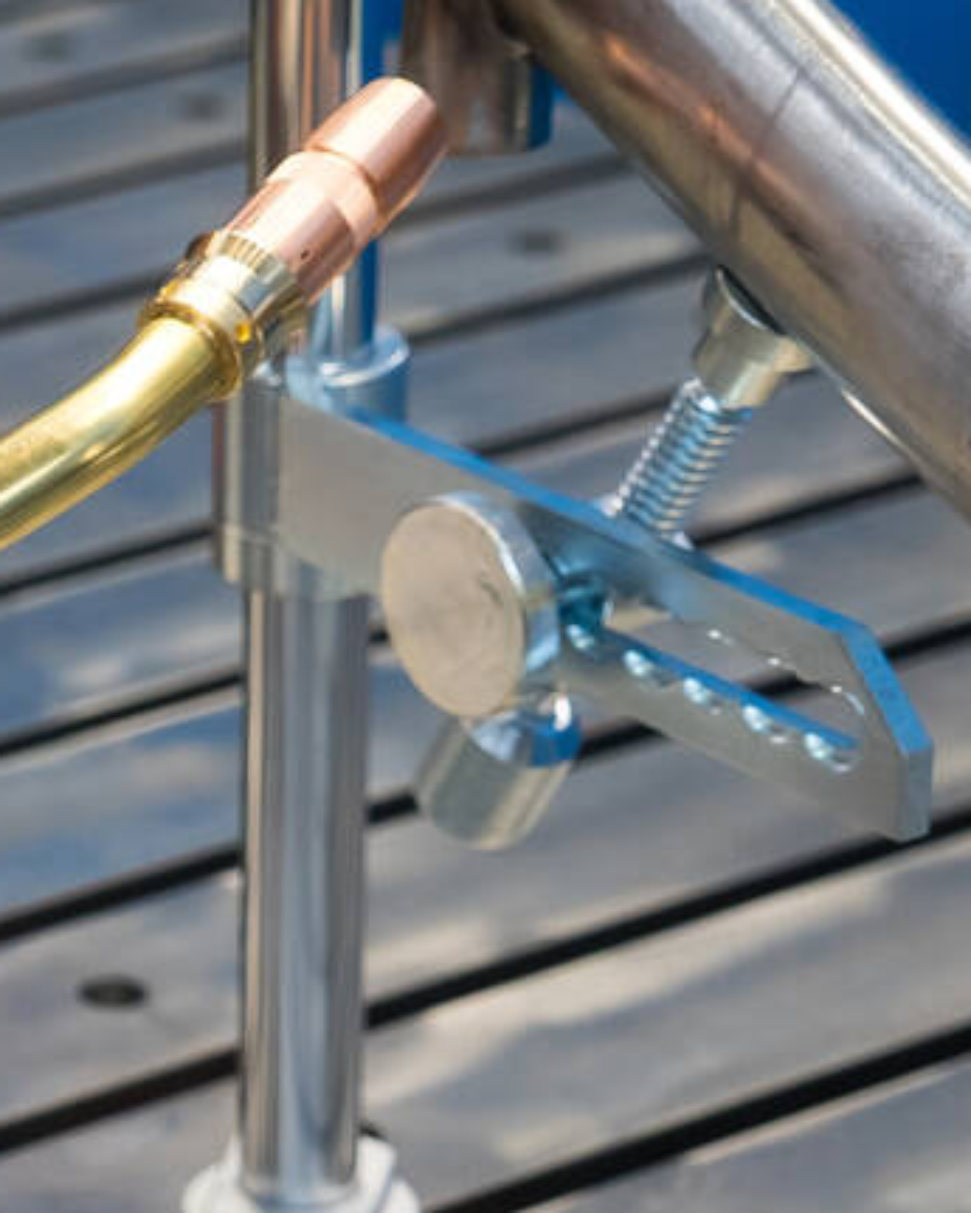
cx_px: -440
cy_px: 681
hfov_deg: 8.9
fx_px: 6069
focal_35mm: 169
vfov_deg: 11.4
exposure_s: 1/80
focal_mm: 48
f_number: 4
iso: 400
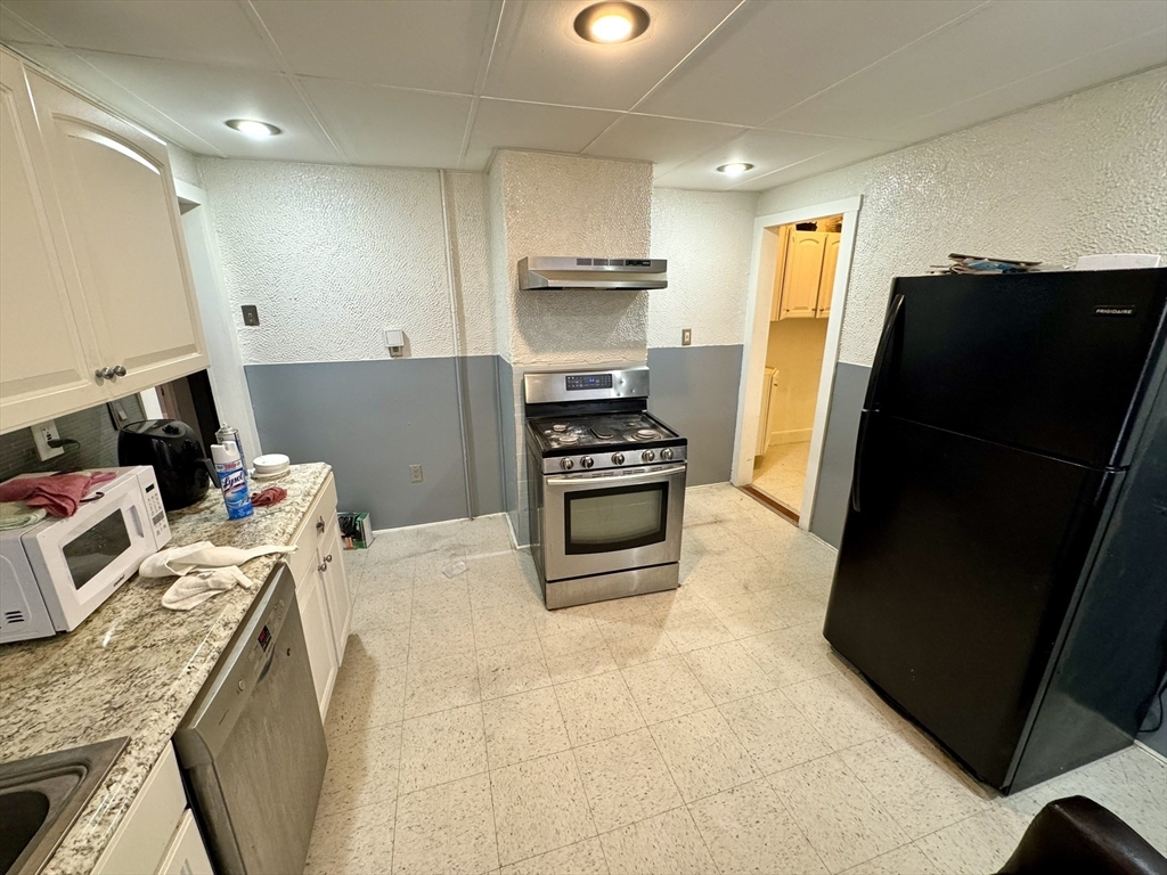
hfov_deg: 102.1
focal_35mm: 14
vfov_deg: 85.7
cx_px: 584
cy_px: 438
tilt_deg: -16.4
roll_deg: -0.5
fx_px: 472
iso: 250
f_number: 2.2
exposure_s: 1/60
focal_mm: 2.22
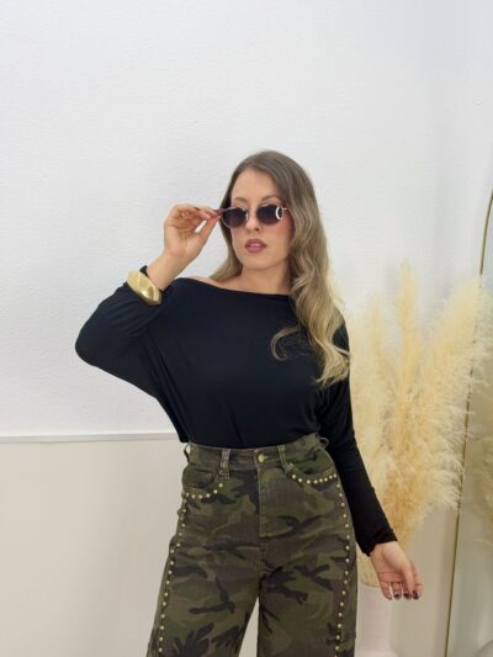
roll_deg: -0.1
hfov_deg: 30.3
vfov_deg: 39.6
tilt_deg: -4.0
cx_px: 246
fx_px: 911
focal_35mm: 48
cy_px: 328
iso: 50
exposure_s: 1/121
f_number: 1.78
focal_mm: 6.76
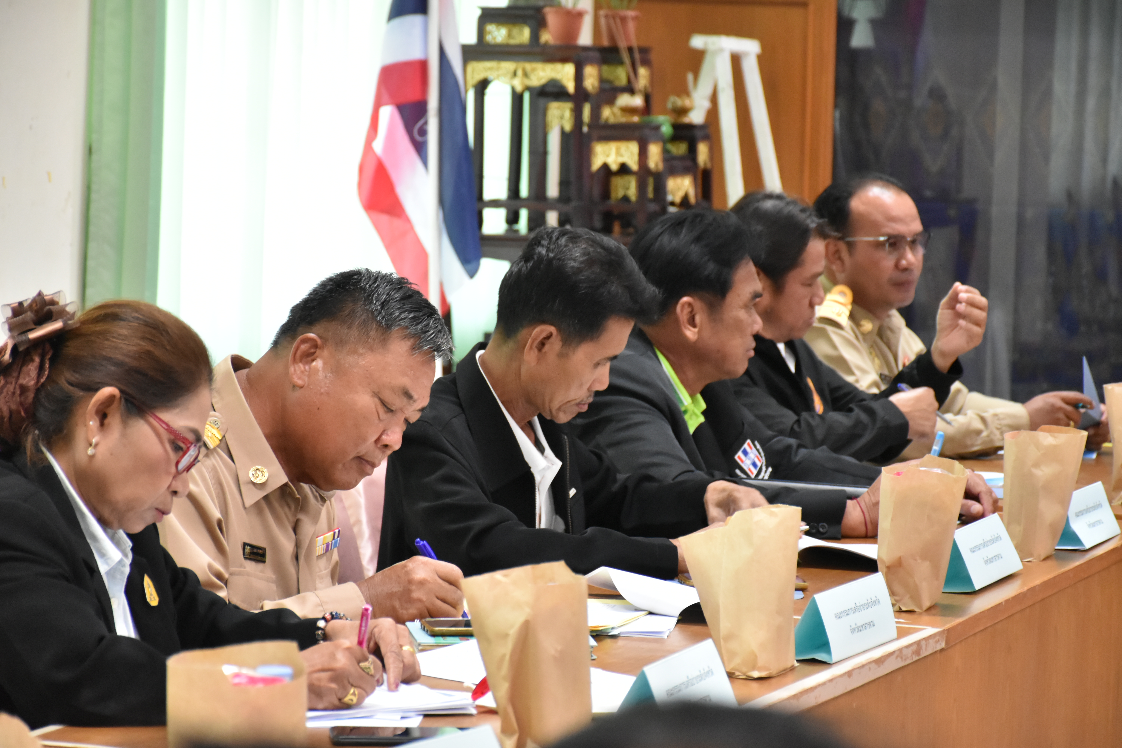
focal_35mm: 142
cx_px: 561
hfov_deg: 14.4
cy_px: 374
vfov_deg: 9.6
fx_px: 4441
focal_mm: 95
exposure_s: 1/80
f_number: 5.3
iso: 3200
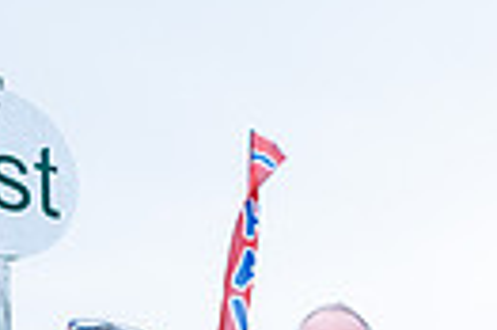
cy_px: 679
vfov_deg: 9.9
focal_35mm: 128
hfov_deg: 14.7
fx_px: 1765
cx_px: 785
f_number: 4
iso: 500
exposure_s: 1/400
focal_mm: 29
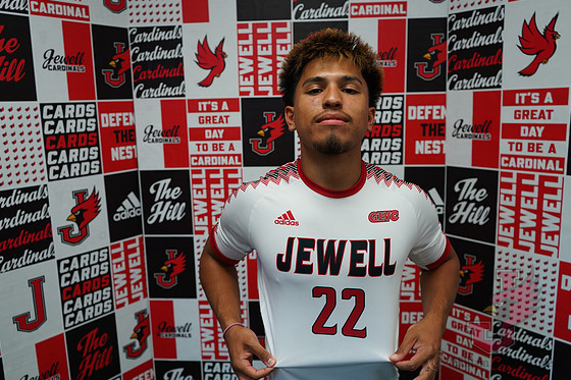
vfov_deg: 44.9
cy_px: 189
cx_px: 289
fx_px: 460
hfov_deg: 63.7
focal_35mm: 29
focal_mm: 28
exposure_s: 1/160
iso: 640
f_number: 4
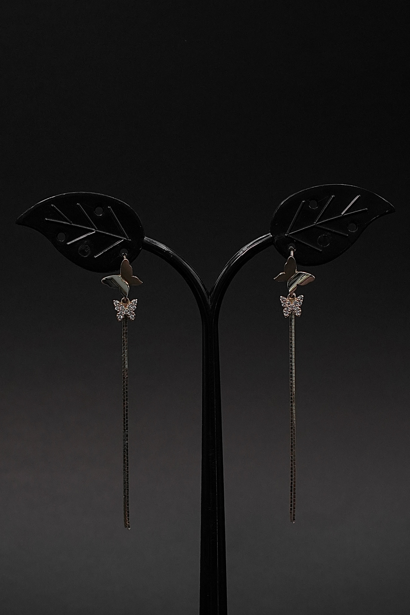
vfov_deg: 31.9
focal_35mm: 63
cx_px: 205
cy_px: 308
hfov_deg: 21.6
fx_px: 1076
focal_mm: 63
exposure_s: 1/800
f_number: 7.1
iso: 1600
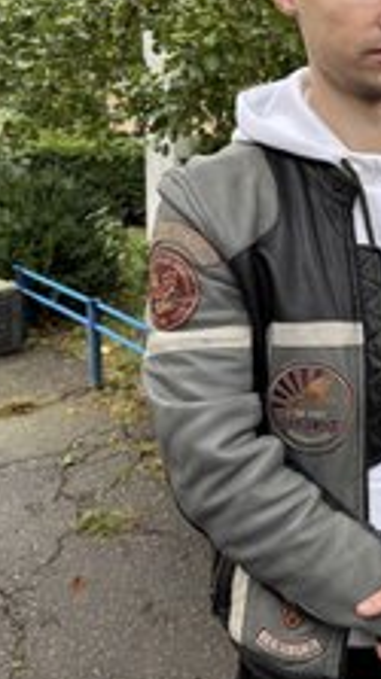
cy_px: 256
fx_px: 846
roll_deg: +1.0
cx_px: 524
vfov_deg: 43.4
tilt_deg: -10.5
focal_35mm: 47
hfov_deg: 22.2
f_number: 1.78
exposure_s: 1/121
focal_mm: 6.76
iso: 80
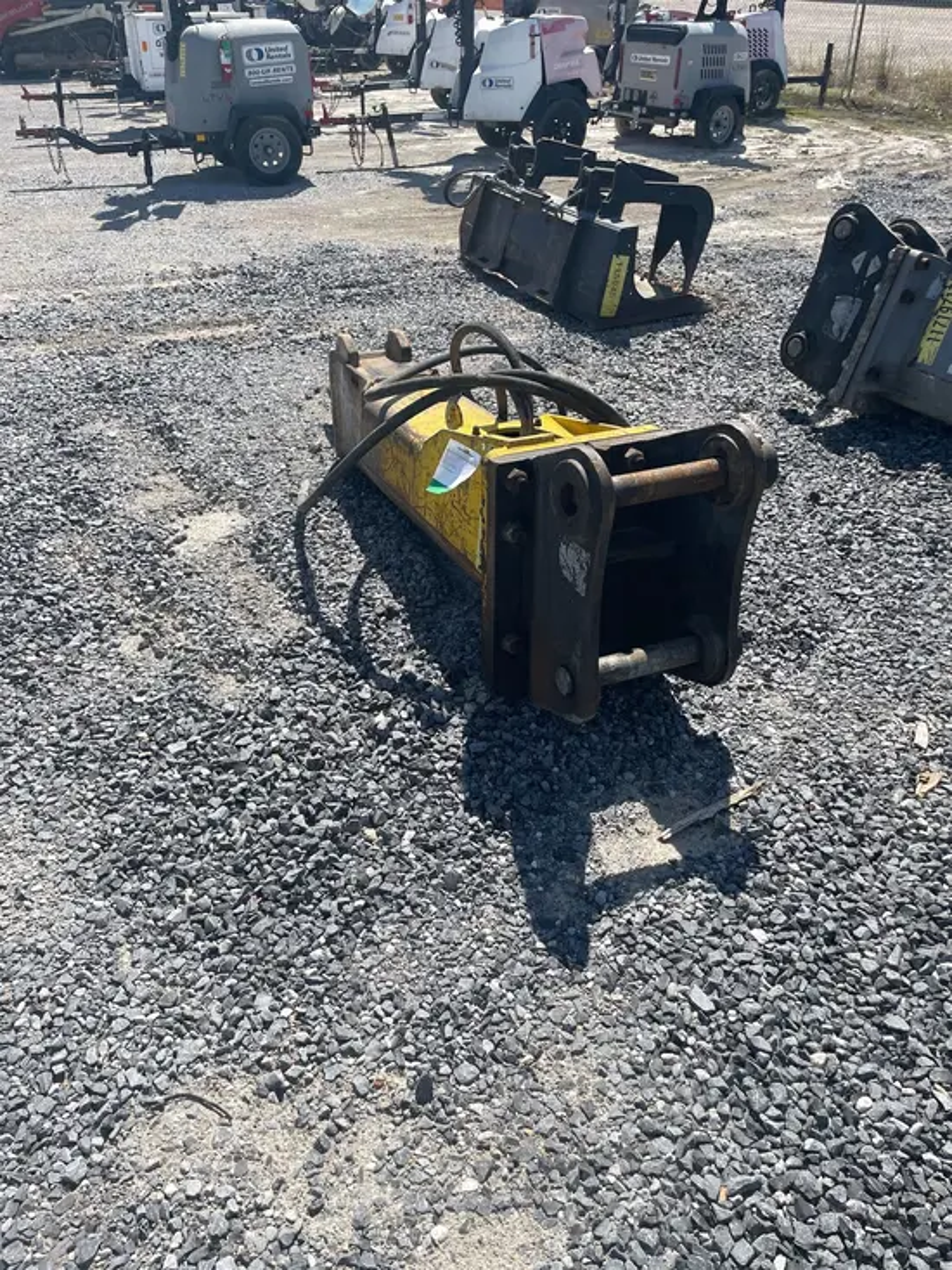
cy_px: 635
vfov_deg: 67.3
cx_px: 476
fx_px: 953
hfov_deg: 53.1
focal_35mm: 26
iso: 32
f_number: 1.6
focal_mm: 4.2
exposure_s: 1/2817
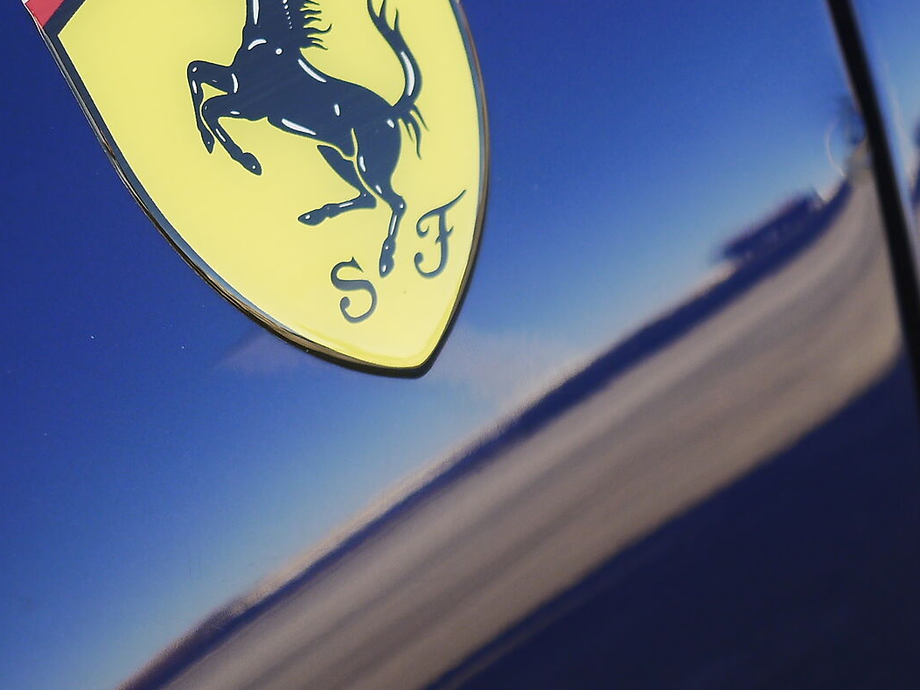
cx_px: 694
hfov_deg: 13.5
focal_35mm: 146
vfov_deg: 10.1
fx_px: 3880
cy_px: 89
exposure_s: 1/320
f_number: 2.8
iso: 160
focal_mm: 32
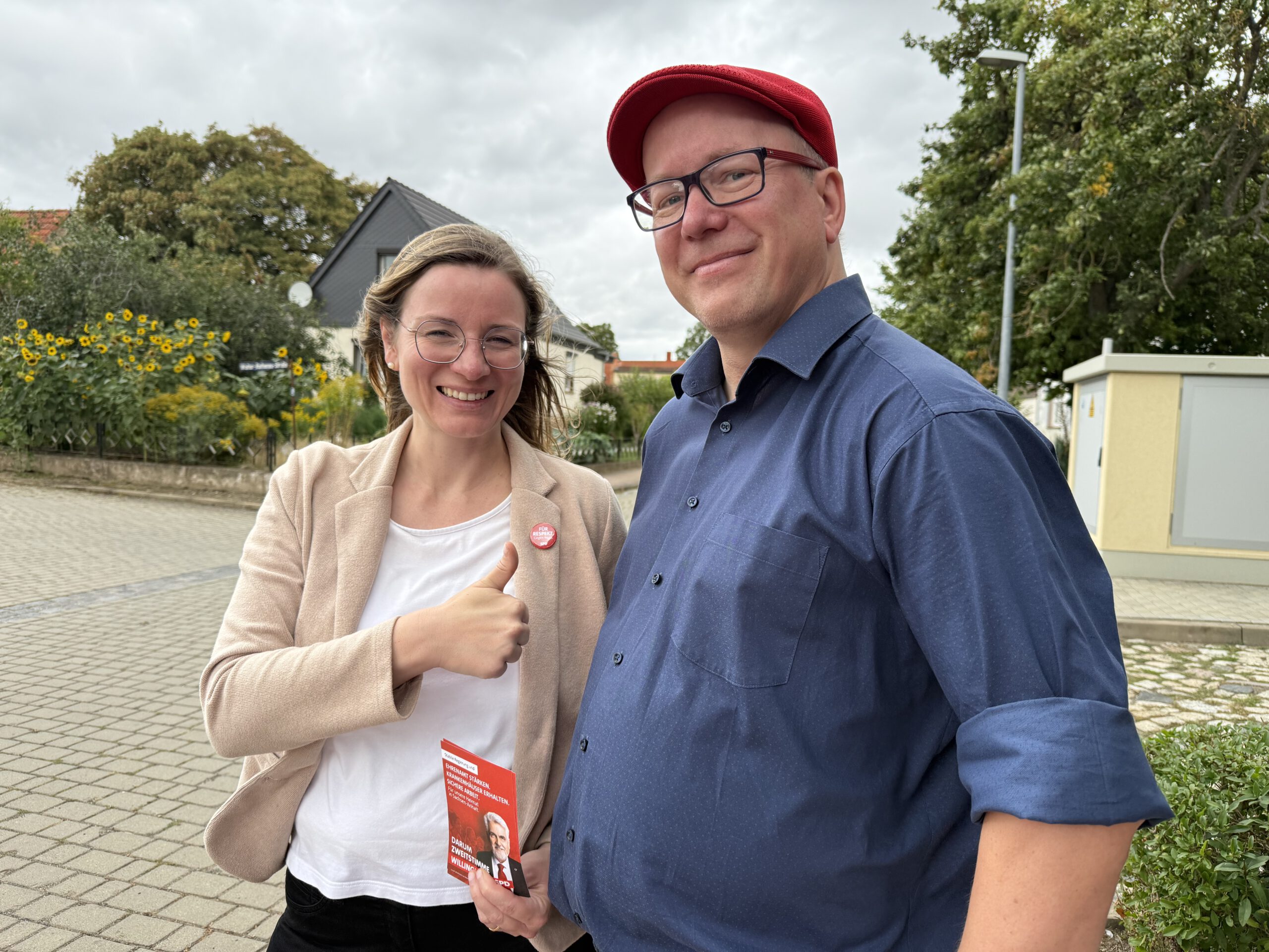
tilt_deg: -2.9
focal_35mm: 24
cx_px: 634
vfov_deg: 56.8
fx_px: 880
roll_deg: -1.7
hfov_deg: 71.6
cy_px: 476
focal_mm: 6.76
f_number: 1.78
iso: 100
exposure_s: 1/1032
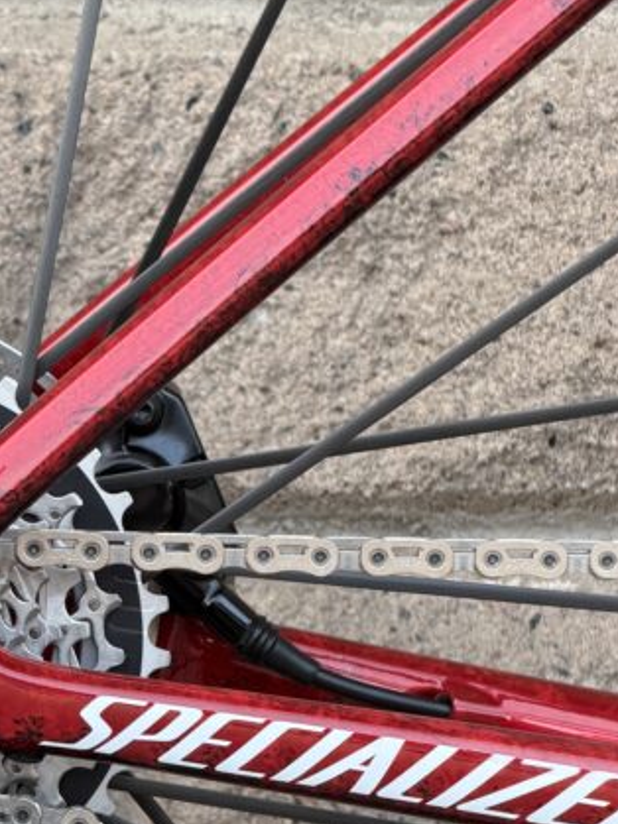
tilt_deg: -9.9
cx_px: 146
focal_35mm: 191
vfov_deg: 10.3
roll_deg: -1.3
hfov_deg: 7.8
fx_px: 4549
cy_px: 773
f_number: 2.8
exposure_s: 1/121
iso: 200
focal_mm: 16.89
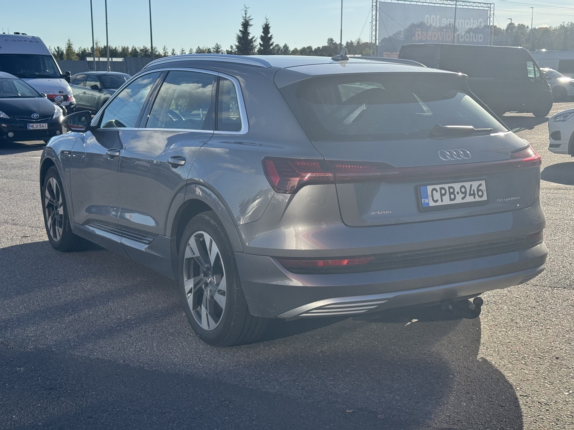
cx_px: 287
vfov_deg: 30.3
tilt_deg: -10.9
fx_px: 796
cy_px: 215
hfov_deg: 39.7
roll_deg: +0.8
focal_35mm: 48
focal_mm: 6.76
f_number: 1.78
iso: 64
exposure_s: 1/3425
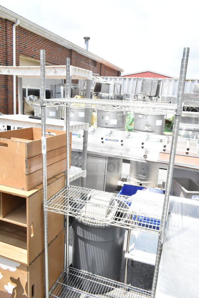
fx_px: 224
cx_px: 100
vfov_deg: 67.4
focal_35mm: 27
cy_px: 149
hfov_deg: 48.0
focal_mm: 18
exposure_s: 1/640
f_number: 13
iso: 1600
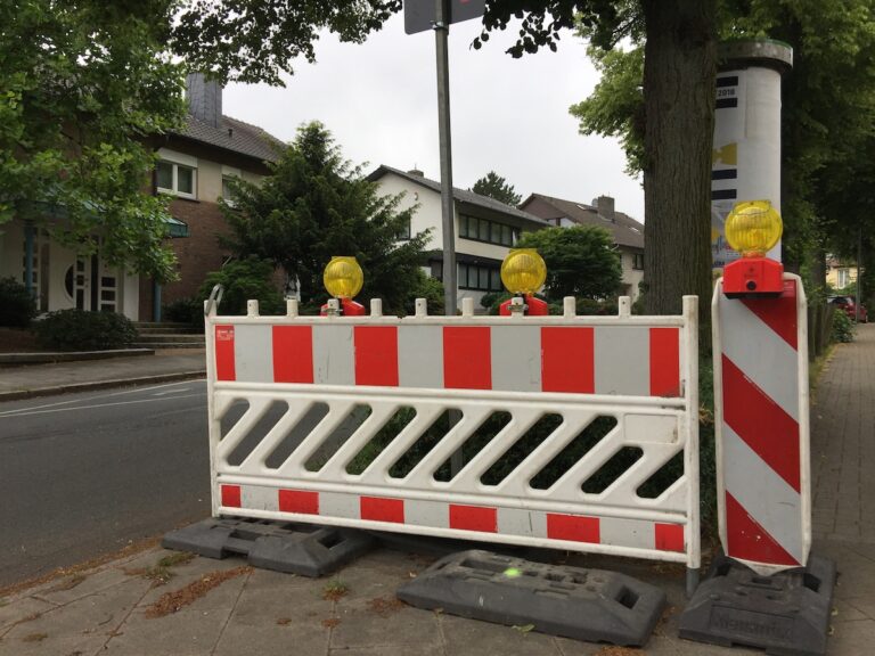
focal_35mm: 29
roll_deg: -1.2
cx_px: 438
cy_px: 328
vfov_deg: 48.2
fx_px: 733
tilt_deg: +0.8
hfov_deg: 61.7
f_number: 2.2
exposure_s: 1/760
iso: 32
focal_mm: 4.15
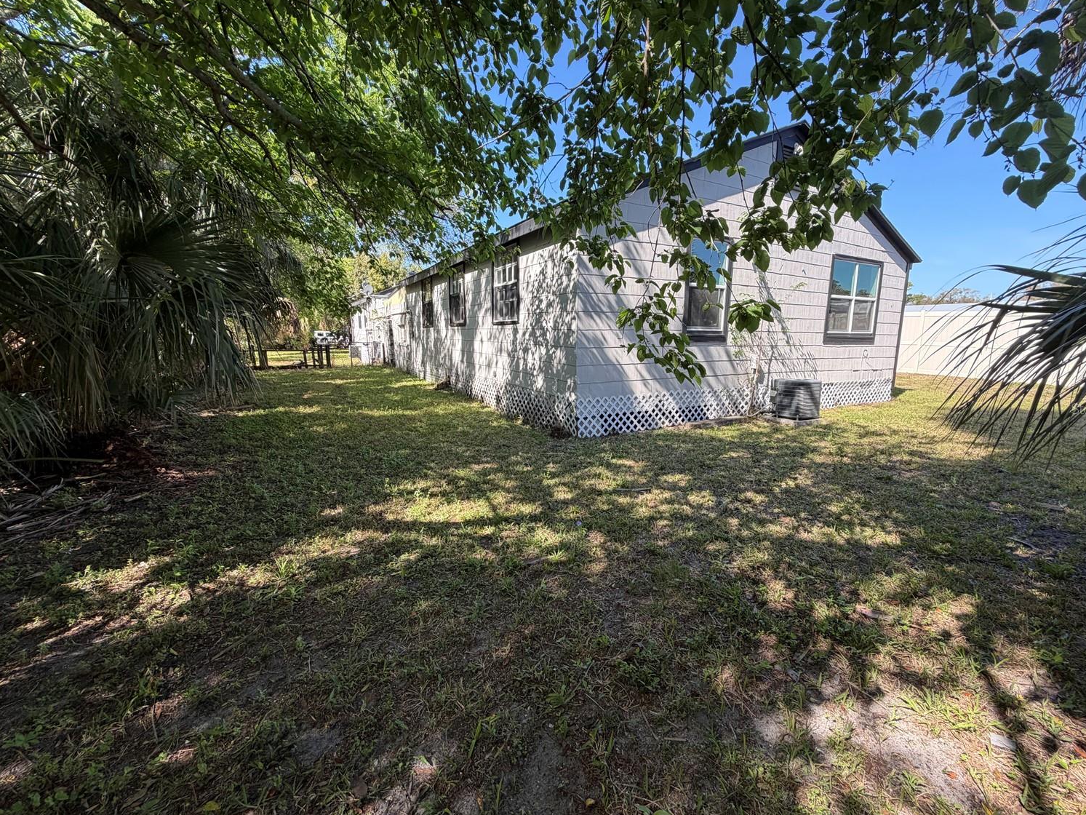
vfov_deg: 81.8
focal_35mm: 15
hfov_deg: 98.1
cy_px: 408
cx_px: 558
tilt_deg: -7.6
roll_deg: +0.6
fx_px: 471
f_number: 2.2
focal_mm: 2.22
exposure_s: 1/353
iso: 50
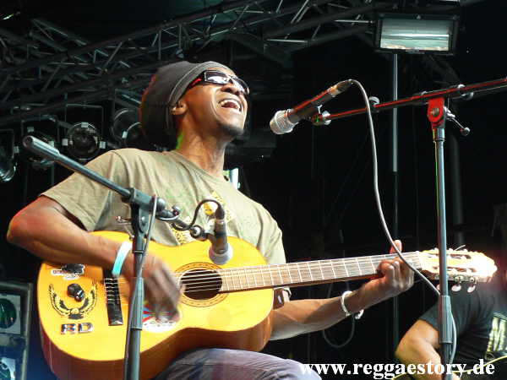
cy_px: 190
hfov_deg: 25.0
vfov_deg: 18.9
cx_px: 254
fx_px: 1142
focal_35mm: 78
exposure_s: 1/30
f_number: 3.2
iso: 150
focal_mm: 13.4
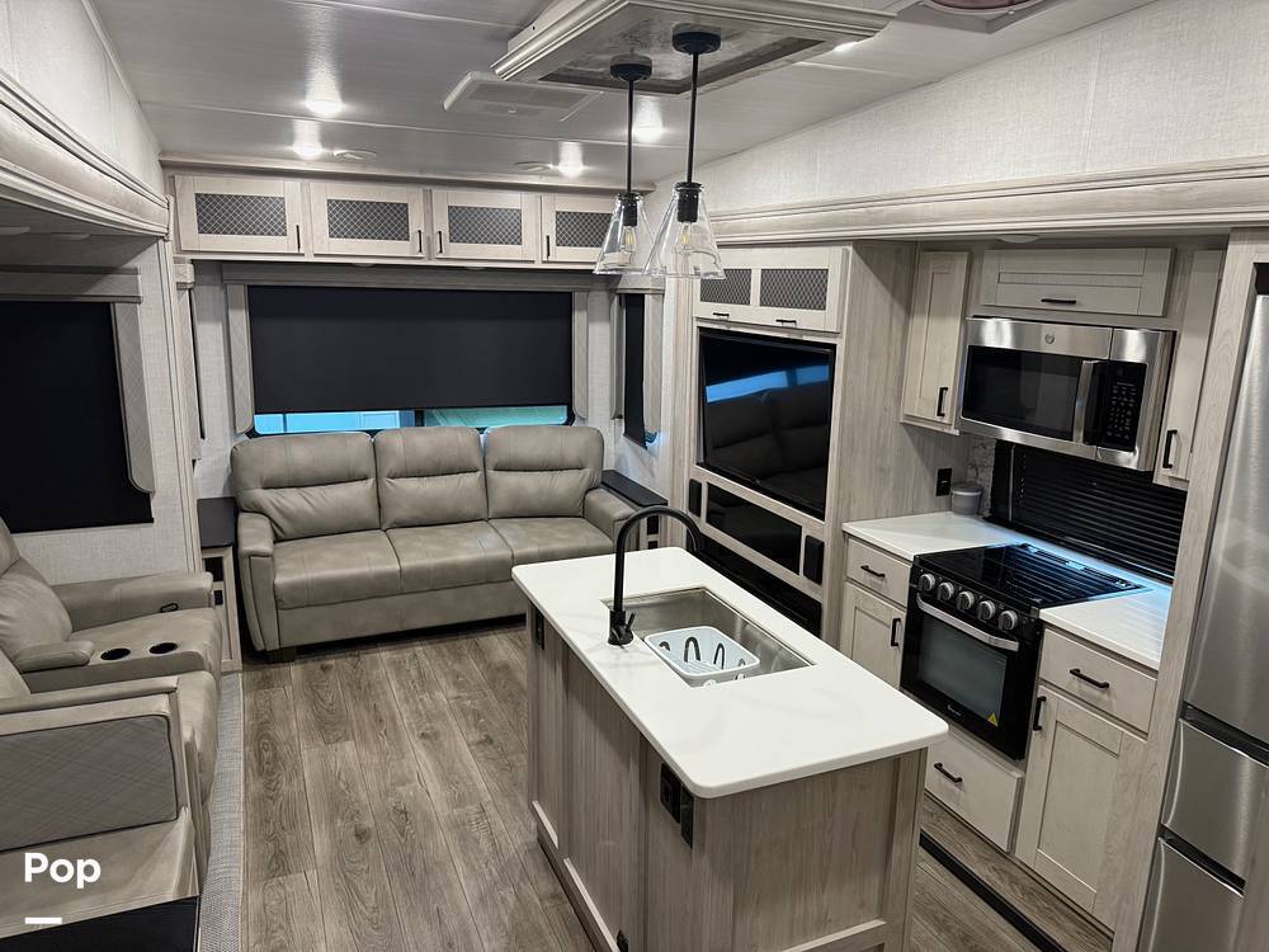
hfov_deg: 71.6
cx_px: 634
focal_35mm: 24
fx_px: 880
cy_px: 476
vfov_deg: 56.8
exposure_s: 1/60
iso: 250
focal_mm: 6.76
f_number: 1.78
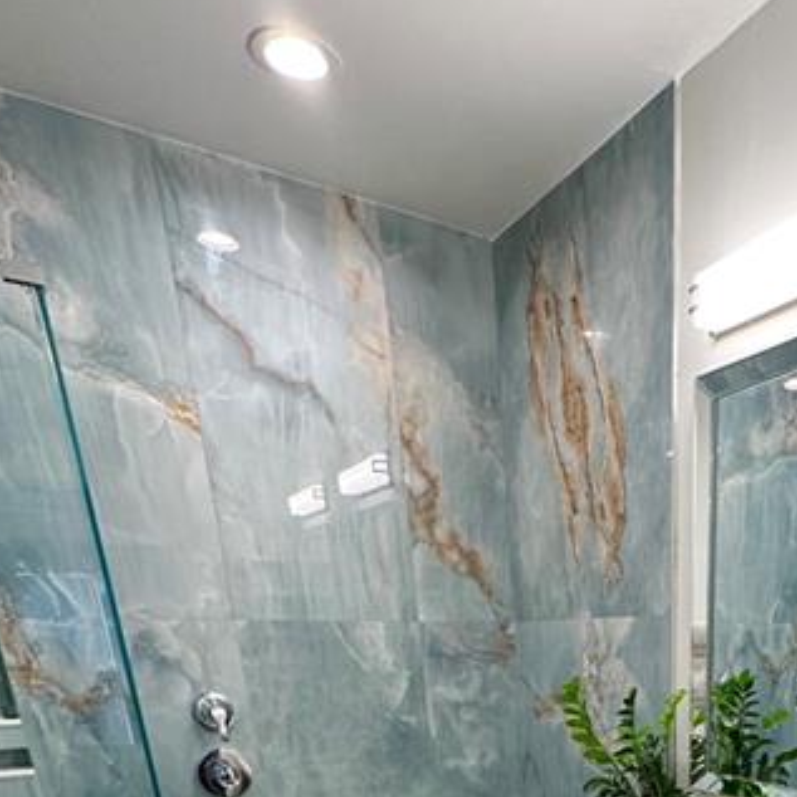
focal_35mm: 30
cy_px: 925
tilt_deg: -20.4
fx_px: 781
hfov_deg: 50.6
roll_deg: -0.1
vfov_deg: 40.5
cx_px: 644
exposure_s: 1/120
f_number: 2.2
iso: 200
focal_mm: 2.22
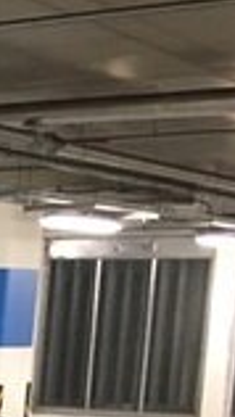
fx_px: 1461
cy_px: 521
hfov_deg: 7.5
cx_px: -576
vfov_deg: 15.6
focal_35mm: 132
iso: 160
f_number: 2.2
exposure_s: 1/33
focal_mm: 4.15
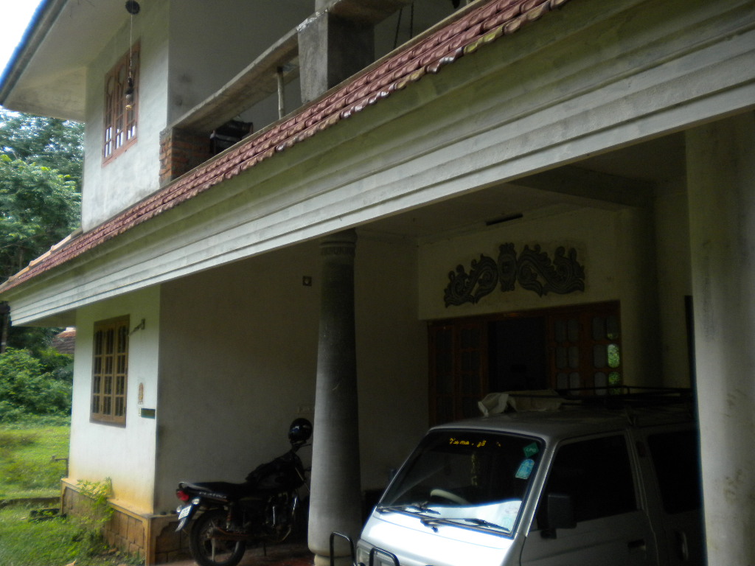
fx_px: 763
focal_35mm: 35
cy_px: 283
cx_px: 378
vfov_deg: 40.7
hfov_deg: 52.6
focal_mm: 6.3
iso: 261
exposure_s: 1/506
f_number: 3.1
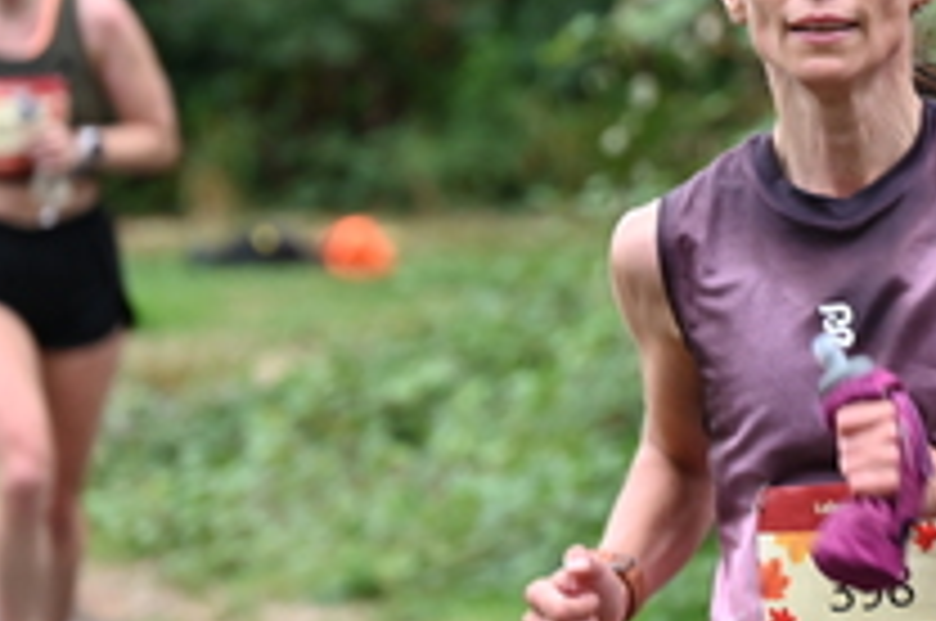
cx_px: 932
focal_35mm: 530
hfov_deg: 3.9
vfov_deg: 2.6
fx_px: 13759
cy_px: 178
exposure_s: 1/250
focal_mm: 200
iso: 1100
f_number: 6.3
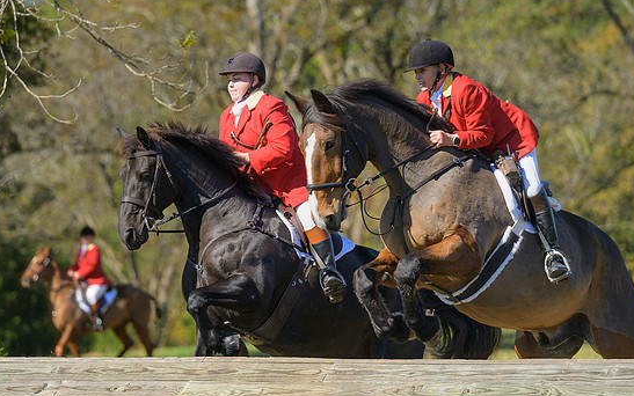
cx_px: 326
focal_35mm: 260
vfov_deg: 5.1
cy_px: 188
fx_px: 4493
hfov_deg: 8.1
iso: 200
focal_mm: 195
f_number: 4
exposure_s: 1/1000
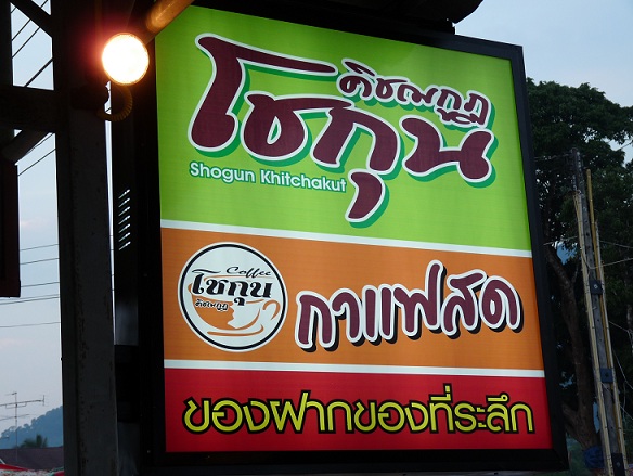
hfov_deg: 27.0
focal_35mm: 72
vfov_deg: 20.5
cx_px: 316
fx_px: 1318
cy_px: 238
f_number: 3.4
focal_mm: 12.8
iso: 100
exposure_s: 1/40
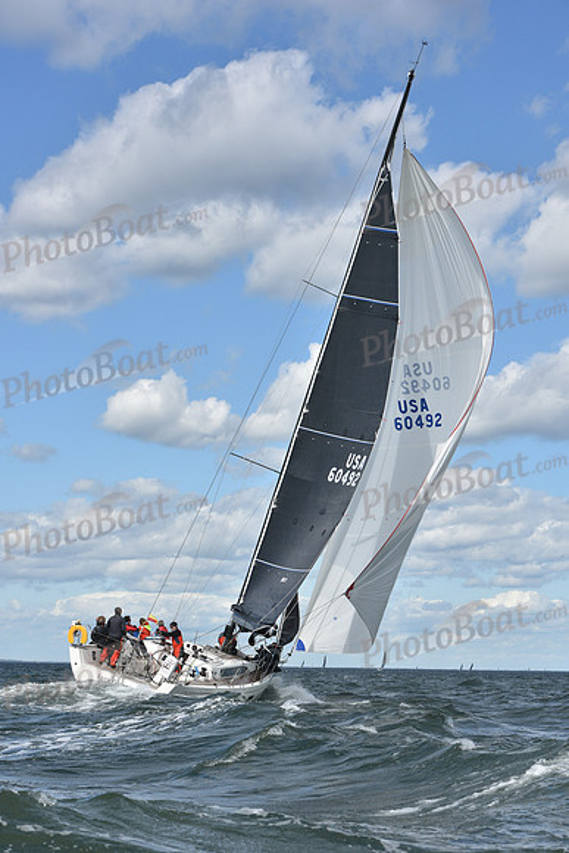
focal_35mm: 78
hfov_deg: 17.5
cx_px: 284
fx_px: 1848
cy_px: 426
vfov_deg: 26.0
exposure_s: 1/1000
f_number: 9
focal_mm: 78
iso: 320
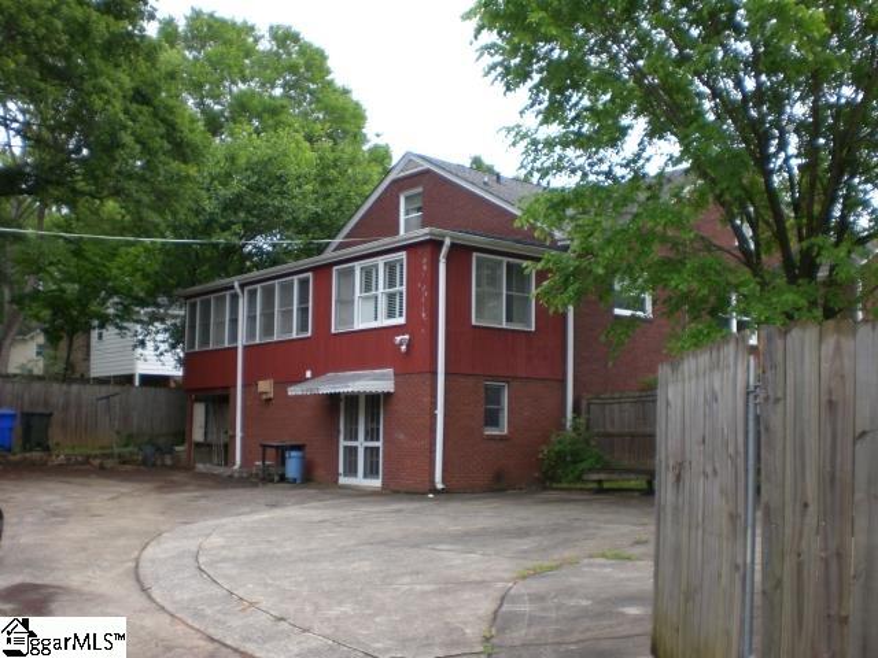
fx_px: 964
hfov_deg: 49.0
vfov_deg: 37.7
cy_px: 329
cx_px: 439
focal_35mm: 38
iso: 50
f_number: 3.1
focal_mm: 6.3
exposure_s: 1/320
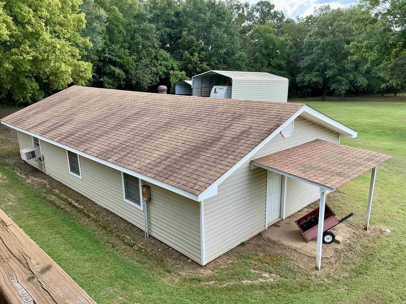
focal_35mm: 29
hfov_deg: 61.7
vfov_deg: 48.2
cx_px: 203
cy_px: 152
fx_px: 340
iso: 25
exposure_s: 1/333
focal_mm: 3
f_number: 1.8
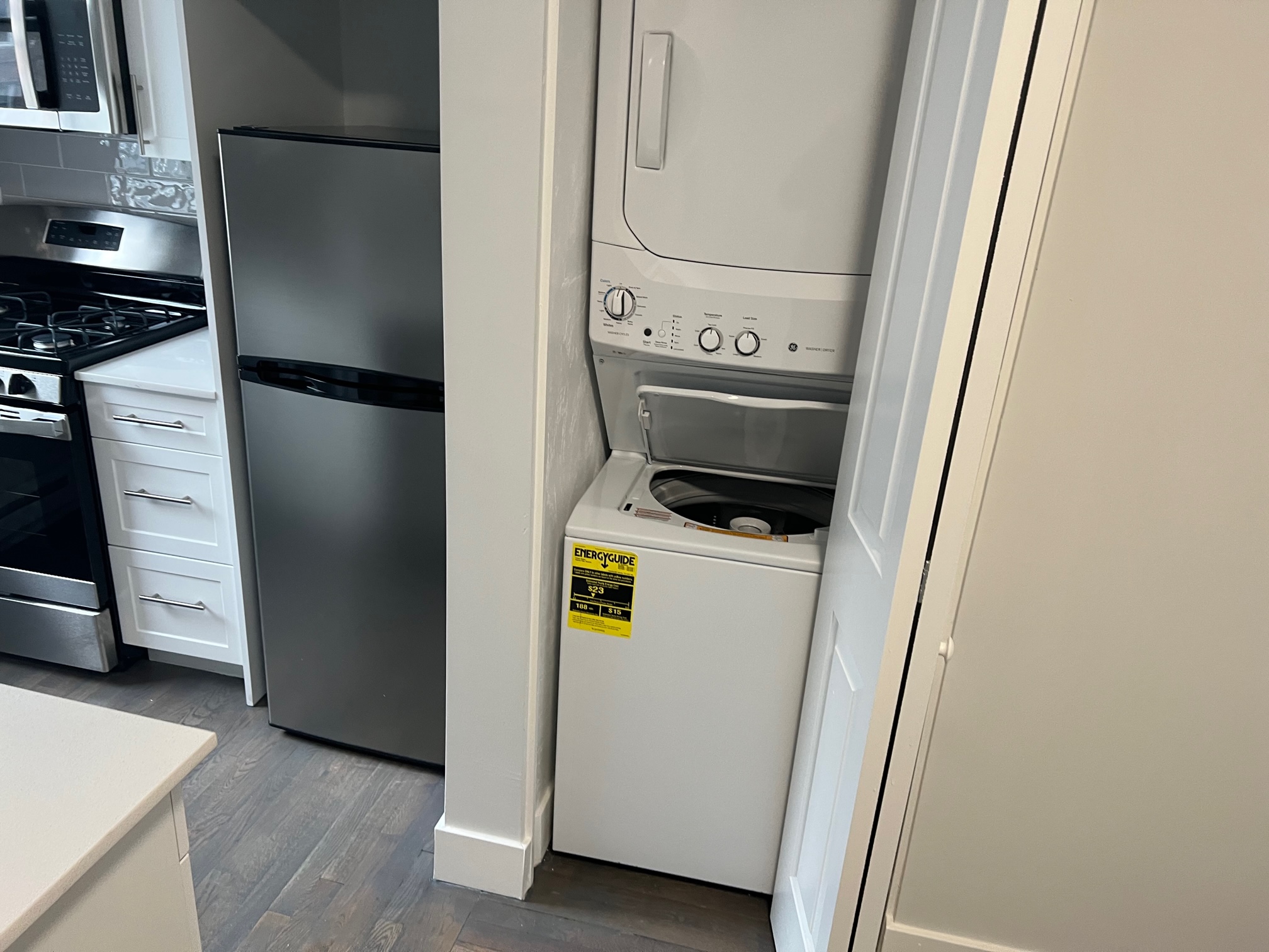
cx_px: 634
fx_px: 953
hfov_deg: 67.3
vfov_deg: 53.1
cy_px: 476
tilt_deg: -18.9
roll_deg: +0.2
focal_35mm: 26
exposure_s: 1/90
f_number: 1.5
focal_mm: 5.7
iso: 125
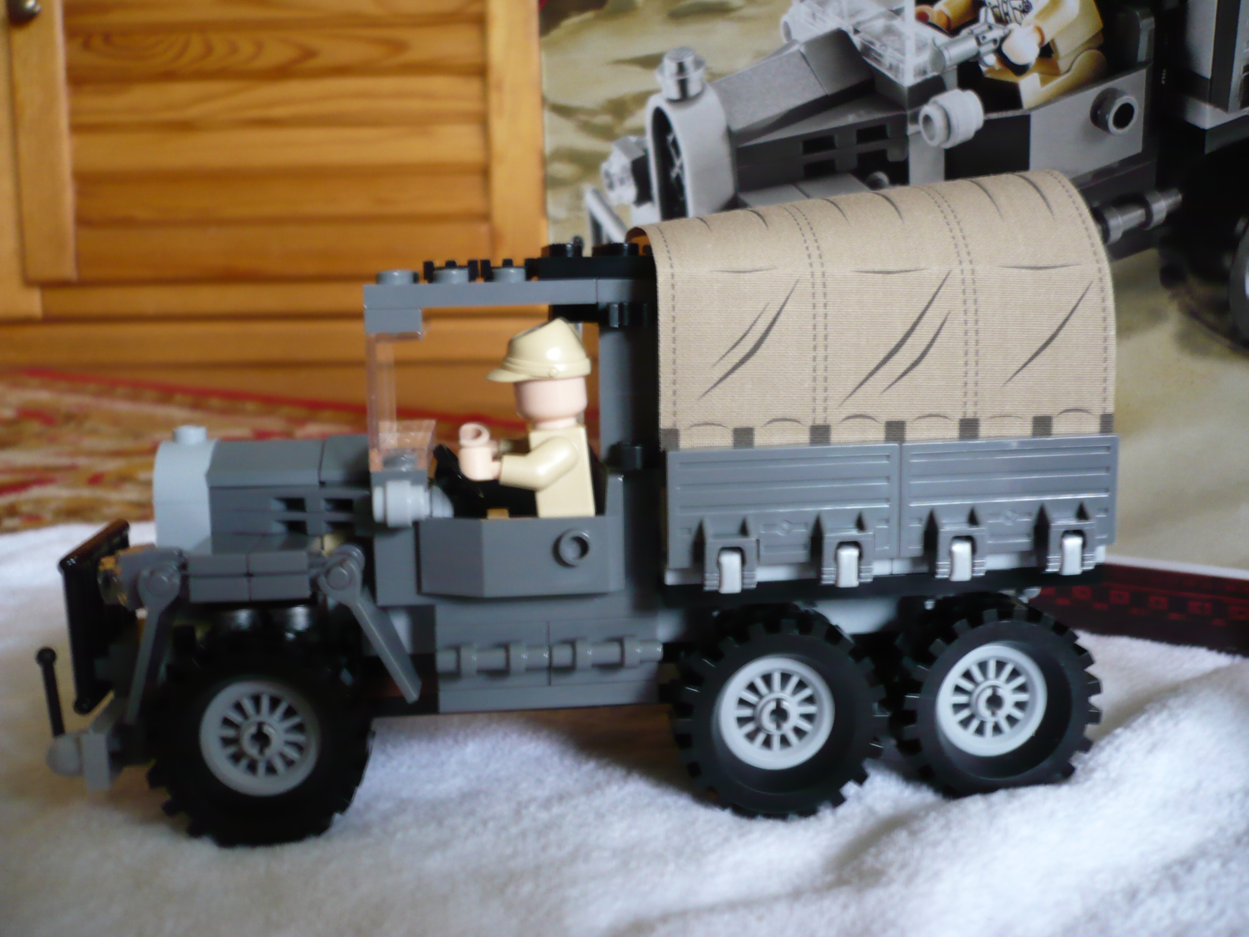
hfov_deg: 52.6
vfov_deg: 40.7
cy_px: 468
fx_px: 1263
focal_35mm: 35
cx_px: 624
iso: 200
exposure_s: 1/10
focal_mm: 5.8
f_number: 2.8
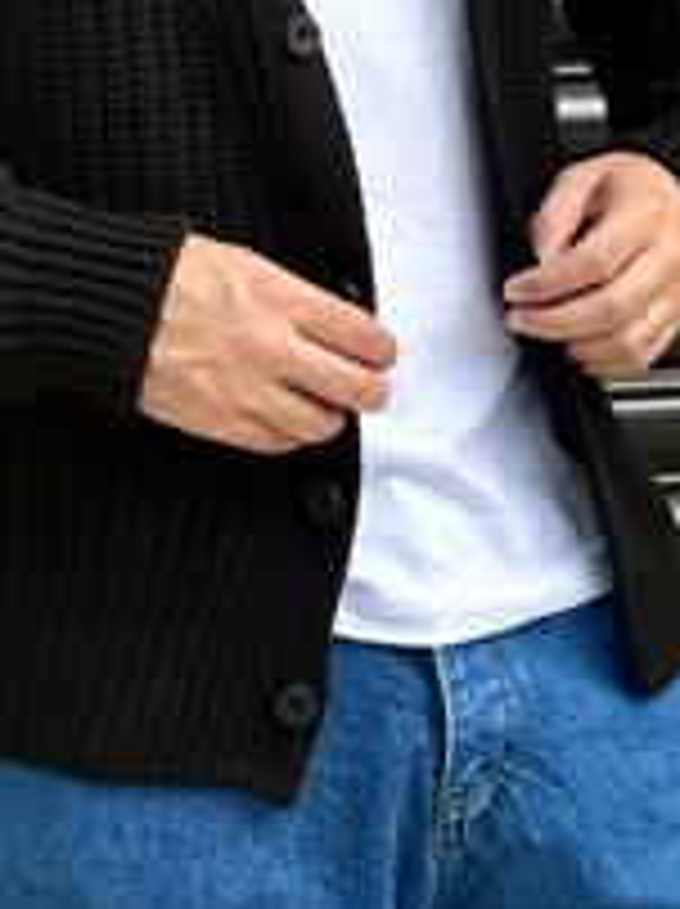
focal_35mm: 111
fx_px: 2913
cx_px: 212
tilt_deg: -3.1
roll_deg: -0.1
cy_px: -108
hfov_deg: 13.3
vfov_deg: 17.1
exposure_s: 1/1980
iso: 80
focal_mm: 6.76
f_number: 1.78
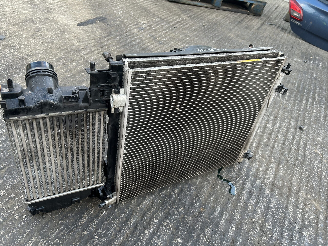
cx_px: 164
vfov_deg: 53.1
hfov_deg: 67.3
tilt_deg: -36.1
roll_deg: -12.3
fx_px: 246
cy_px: 123
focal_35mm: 26
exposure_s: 1/114
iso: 125
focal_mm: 5.7
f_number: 1.5
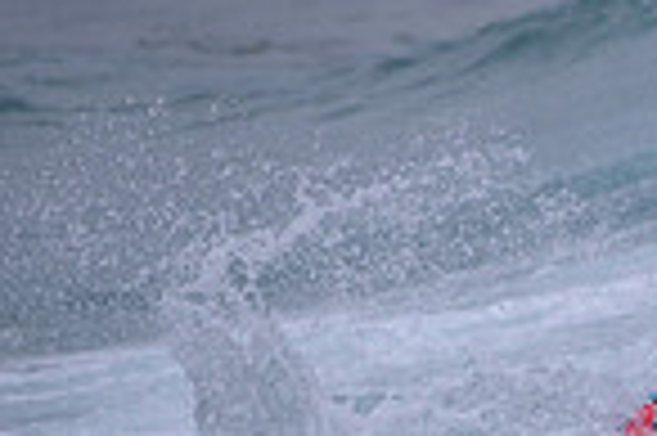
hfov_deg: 0.8
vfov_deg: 0.6
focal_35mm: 2439
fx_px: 44461
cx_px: 717
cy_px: 462
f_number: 5.6
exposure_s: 1/2000
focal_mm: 500
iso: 160
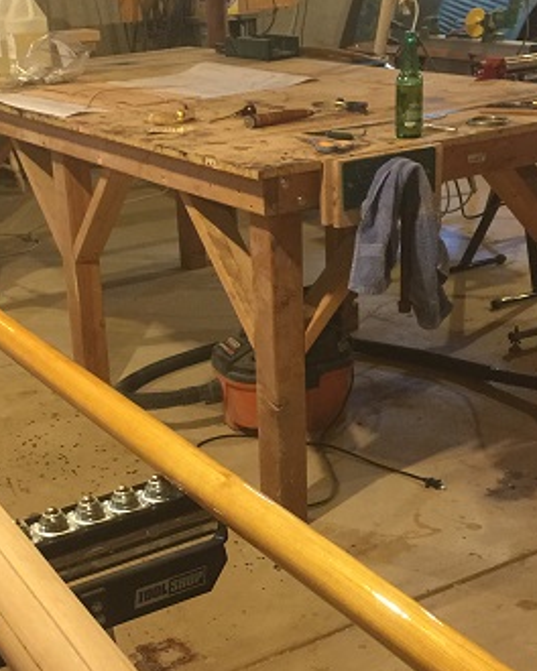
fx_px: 1113
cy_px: 458
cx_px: 221
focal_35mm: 56
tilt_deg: -24.8
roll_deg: +3.2
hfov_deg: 27.1
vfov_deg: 33.2
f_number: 2.2
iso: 100
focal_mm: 4.15
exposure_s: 1/8
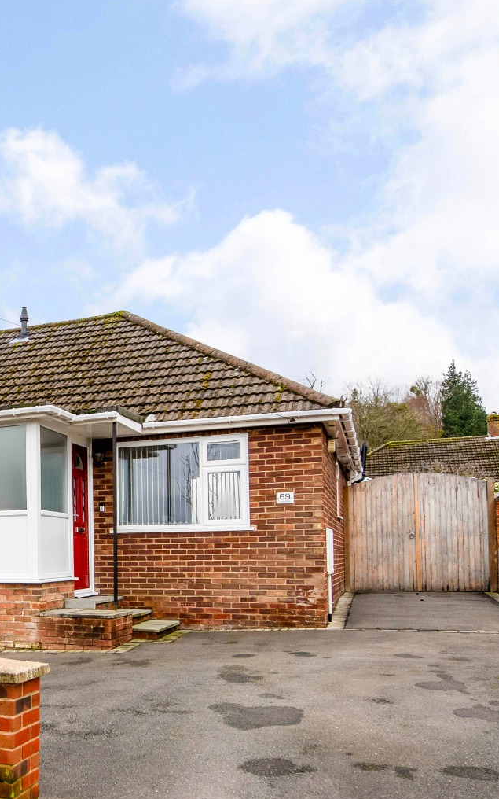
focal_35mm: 37
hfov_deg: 30.3
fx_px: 805
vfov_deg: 52.3
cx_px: -68
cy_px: 485
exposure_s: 1/250
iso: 320
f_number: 9
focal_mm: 18
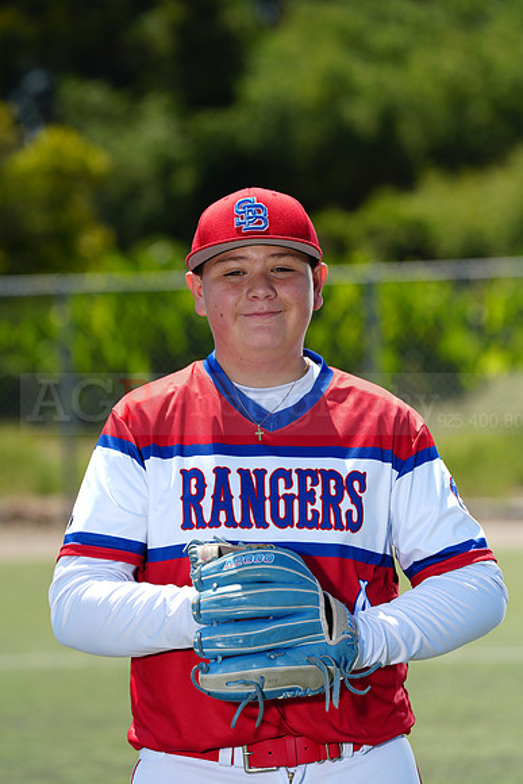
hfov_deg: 7.3
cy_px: 392
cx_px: 262
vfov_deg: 10.9
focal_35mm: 189
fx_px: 4116
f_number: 5
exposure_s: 1/250
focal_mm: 189
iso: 50
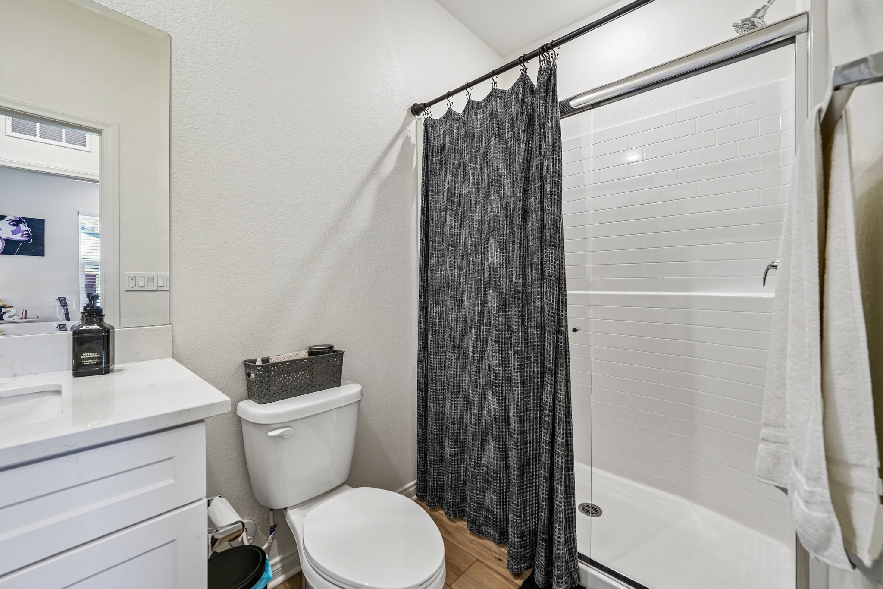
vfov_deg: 81.2
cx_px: 442
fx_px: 343
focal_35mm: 14
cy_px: 294
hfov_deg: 104.3
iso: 400
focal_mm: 14
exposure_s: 1/6
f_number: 8
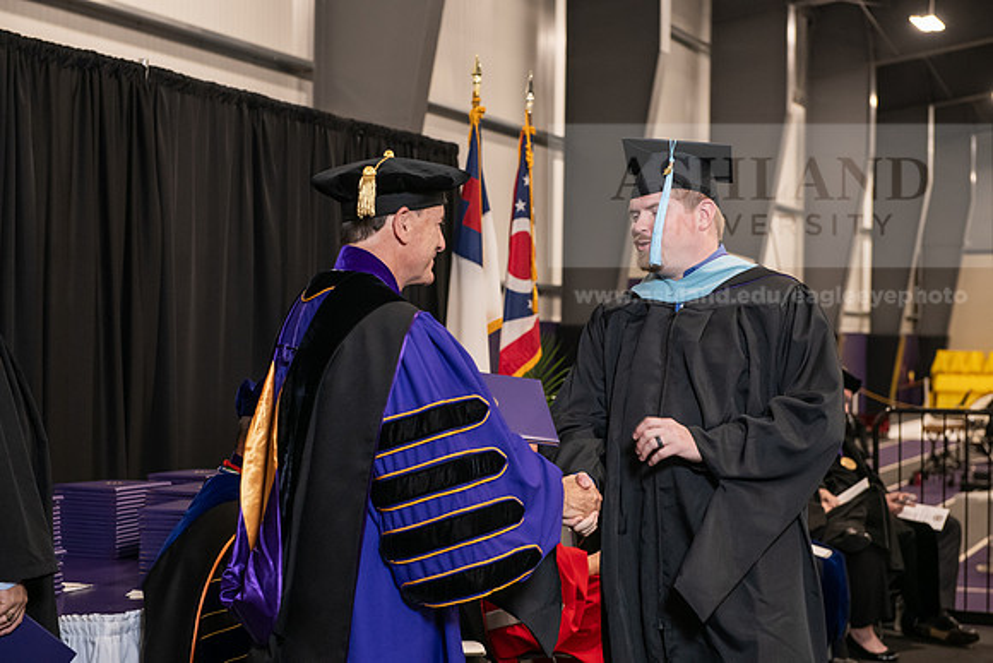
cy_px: 332
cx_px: 496
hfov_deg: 28.8
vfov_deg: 19.5
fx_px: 1931
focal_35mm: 70
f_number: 5
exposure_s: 1/125
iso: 2000
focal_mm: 70
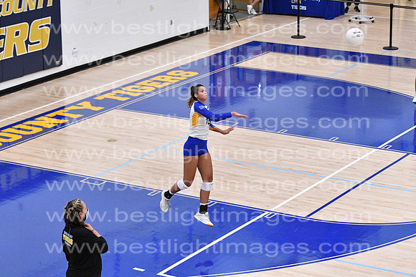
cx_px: 208
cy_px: 138
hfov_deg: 19.5
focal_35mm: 105
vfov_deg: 13.0
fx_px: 1214
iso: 6400
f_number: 3.2
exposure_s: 1/1000
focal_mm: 70
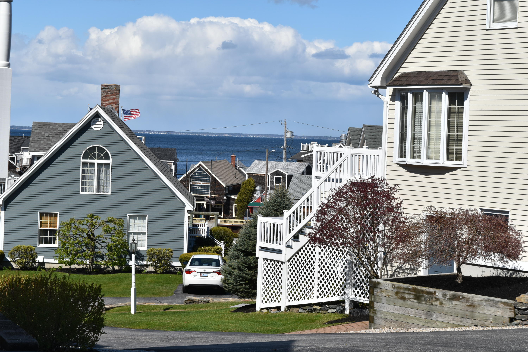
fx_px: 1210
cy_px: 176
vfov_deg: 16.6
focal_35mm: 82
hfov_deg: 24.6
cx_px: 264
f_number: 11
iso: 200
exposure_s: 1/500
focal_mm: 55
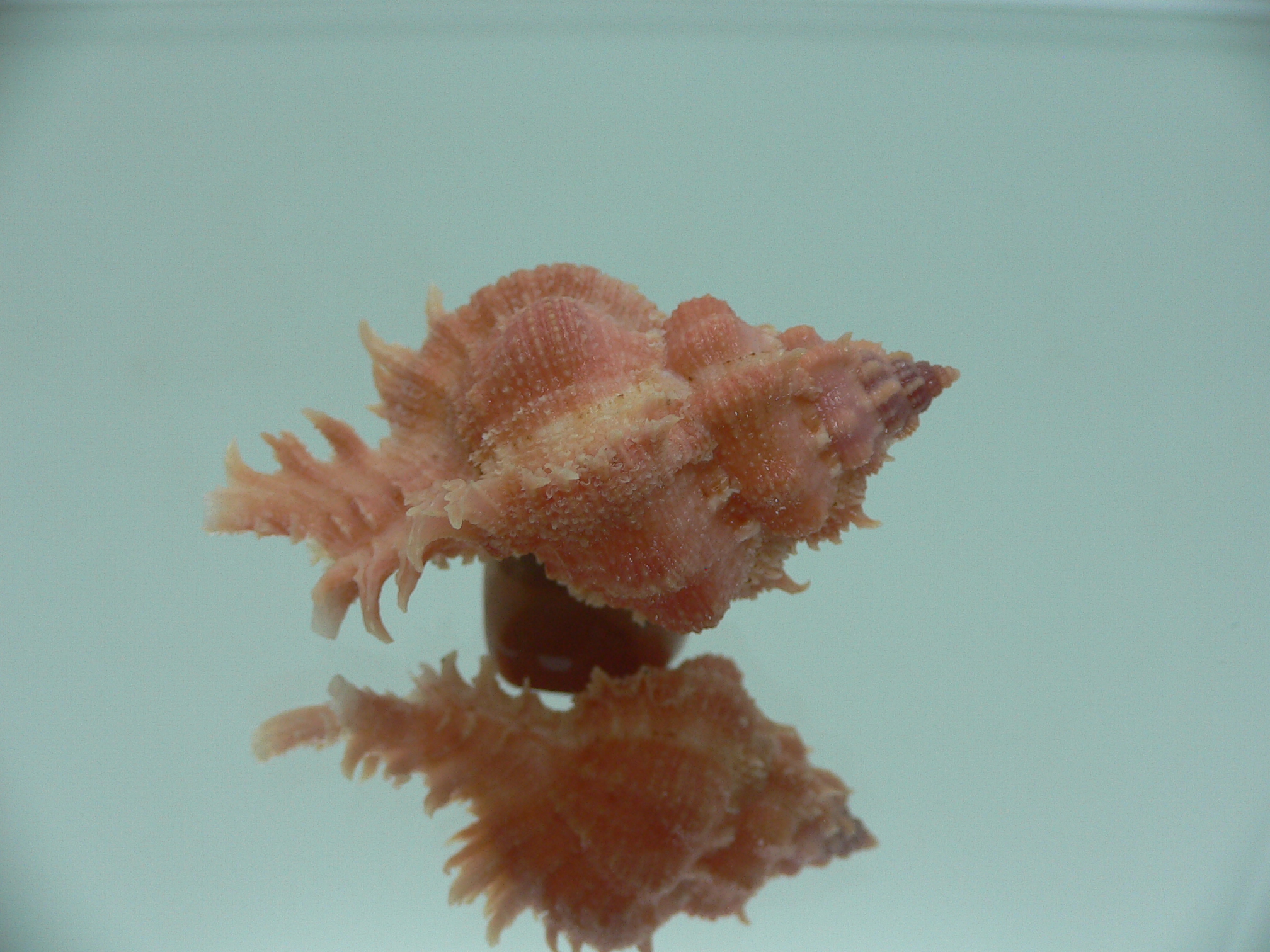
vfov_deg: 40.7
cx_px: 635
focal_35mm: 35
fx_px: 1284
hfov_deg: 52.6
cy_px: 476
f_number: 2.8
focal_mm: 4.6
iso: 80
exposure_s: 1/60
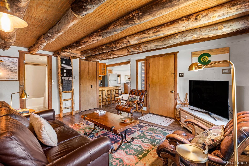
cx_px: 124
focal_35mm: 16
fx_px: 111
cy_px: 83
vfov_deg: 73.7
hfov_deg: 96.7
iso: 100
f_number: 7.1
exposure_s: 2
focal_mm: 16
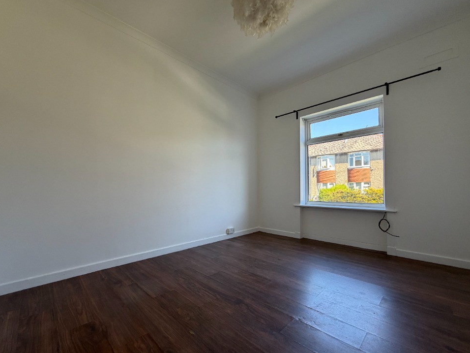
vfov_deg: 81.7
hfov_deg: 98.1
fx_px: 204
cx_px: 223
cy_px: 187
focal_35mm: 15
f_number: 2.2
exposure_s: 1/121
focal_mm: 2.22
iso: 125
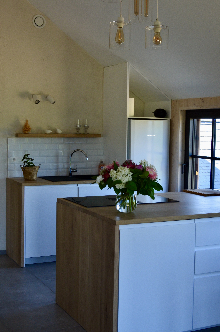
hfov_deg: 25.6
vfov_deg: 37.9
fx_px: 483
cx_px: 110
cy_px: 166
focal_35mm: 52
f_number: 9
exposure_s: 1/50
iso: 800
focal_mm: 35
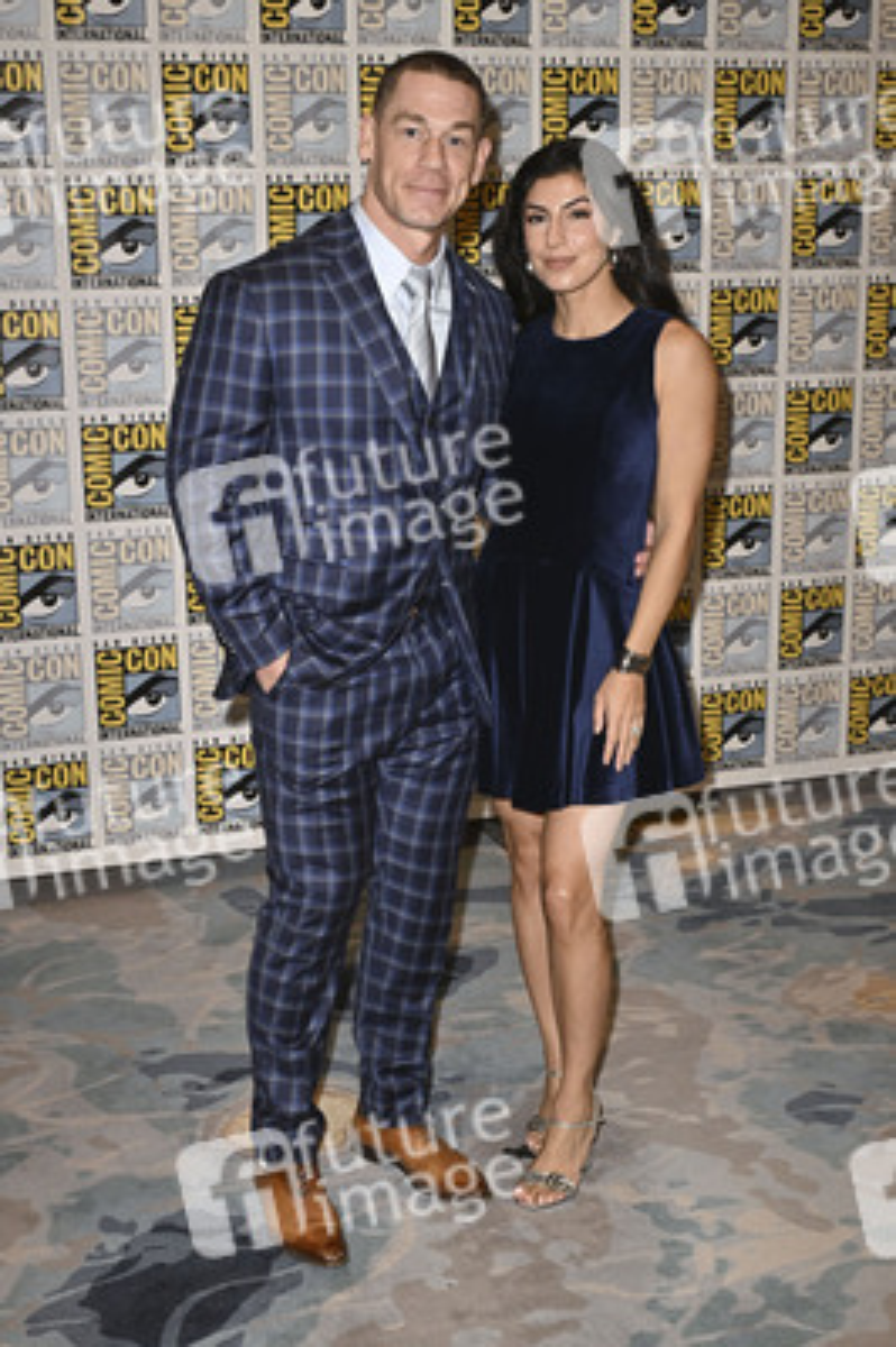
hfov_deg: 37.8
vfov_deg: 54.5
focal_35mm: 35
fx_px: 1309
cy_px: 674
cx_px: 448
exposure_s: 1/250
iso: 2500
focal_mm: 35
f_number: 5.6
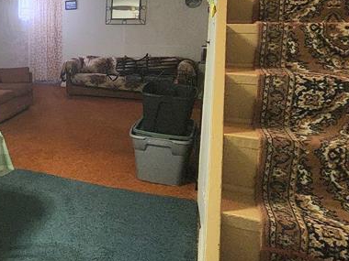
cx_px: -12
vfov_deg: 39.9
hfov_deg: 43.7
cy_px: 75
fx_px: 353
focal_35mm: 35
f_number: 2.2
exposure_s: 1/30
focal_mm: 2.2
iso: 500
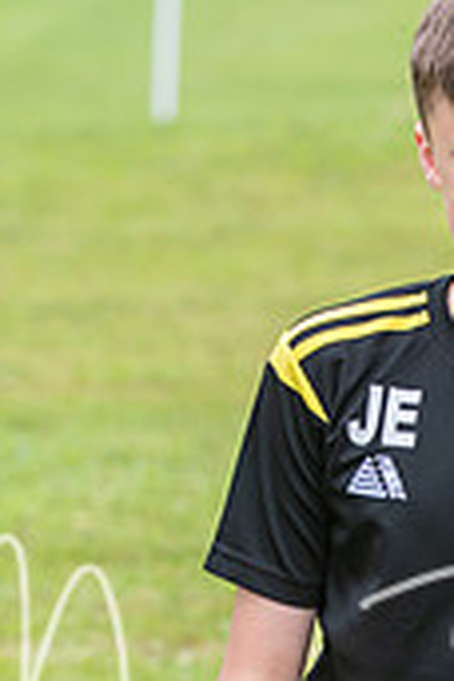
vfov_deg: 5.1
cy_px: 725
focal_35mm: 402
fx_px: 7604
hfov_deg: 3.4
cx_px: 510
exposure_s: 1/320
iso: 500
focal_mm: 102
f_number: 5
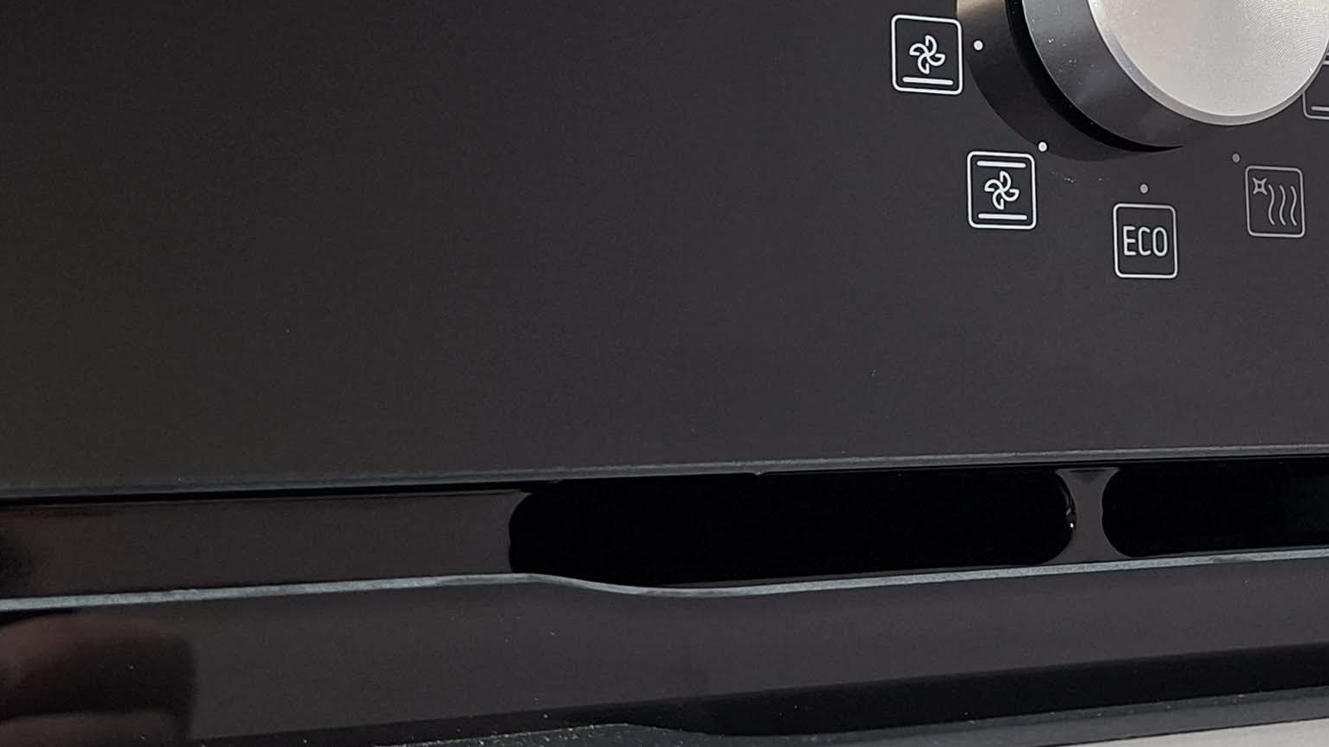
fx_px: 2290
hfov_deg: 30.5
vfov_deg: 18.3
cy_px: 95
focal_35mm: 65
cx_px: 1263
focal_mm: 5.54
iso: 200
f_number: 1.8
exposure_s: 1/50
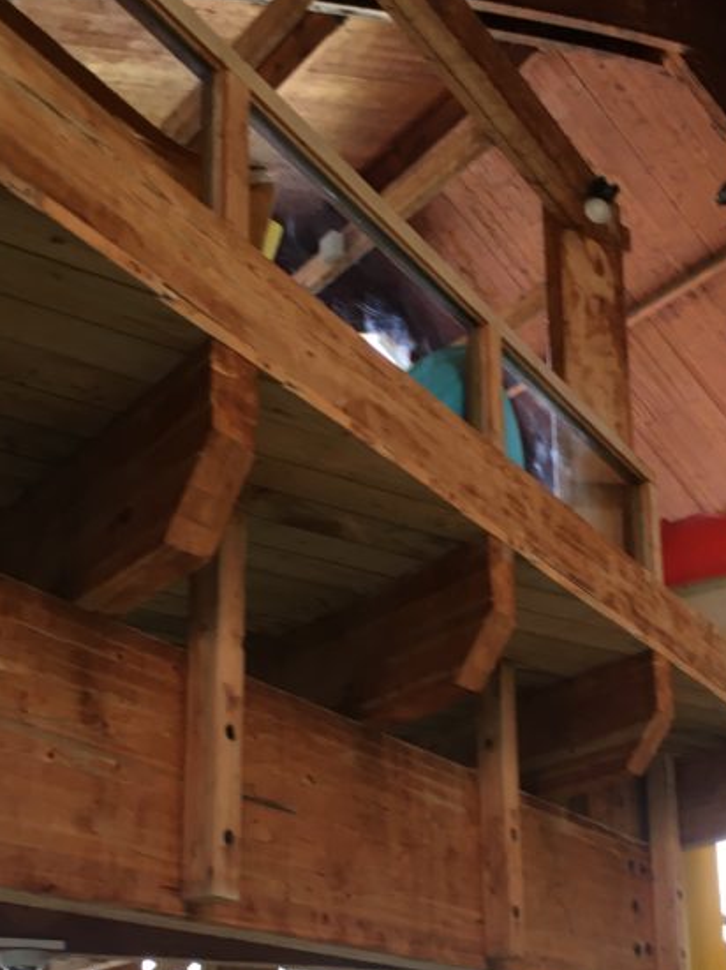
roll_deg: +3.2
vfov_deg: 34.9
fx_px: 1511
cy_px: 711
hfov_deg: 26.9
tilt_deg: +14.6
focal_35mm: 54
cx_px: 465
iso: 64
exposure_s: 1/33
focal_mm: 4.15
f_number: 2.2
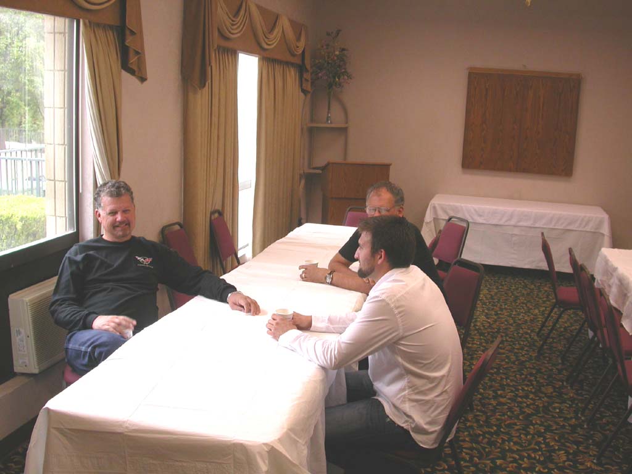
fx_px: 694
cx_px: 316
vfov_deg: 37.7
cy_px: 237
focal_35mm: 38
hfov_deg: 49.0
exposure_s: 1/67.5
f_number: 3.3
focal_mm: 7.85
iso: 100
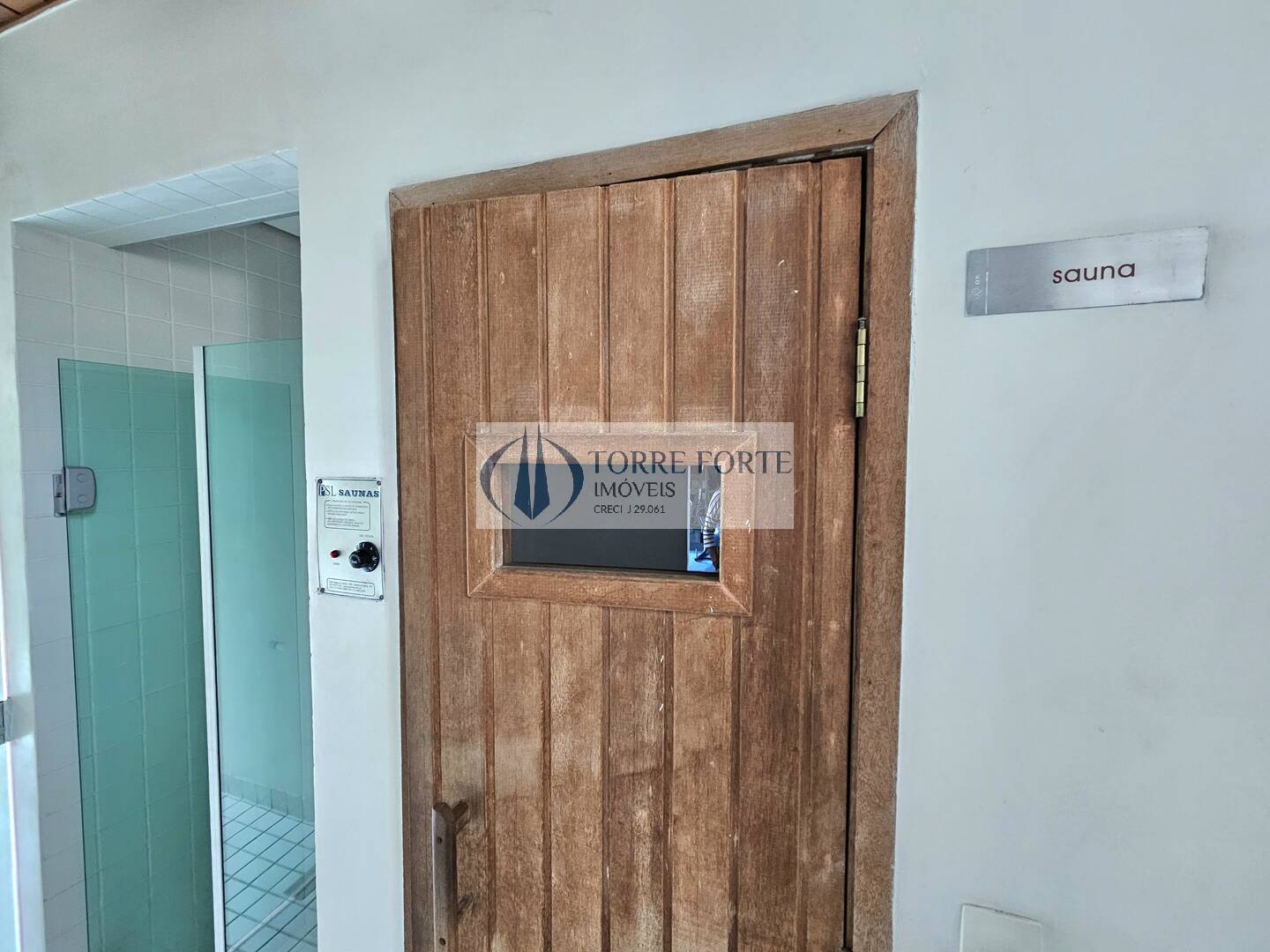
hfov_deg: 106.2
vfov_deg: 89.9
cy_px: 476
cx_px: 635
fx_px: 477
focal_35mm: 13
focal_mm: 2.2
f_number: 2.2
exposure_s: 1/30
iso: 320
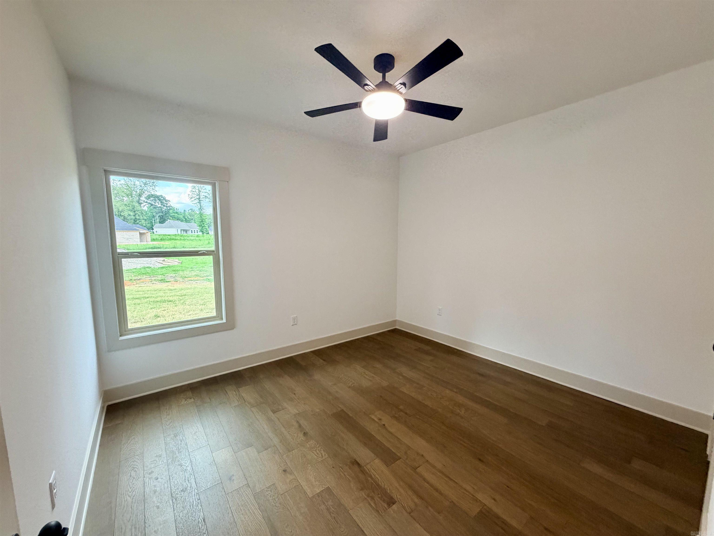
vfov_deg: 85.7
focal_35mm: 14
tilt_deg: -6.4
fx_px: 289
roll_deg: -0.6
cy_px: 268
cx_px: 357
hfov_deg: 102.1
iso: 250
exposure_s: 1/121
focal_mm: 2.22
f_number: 2.2
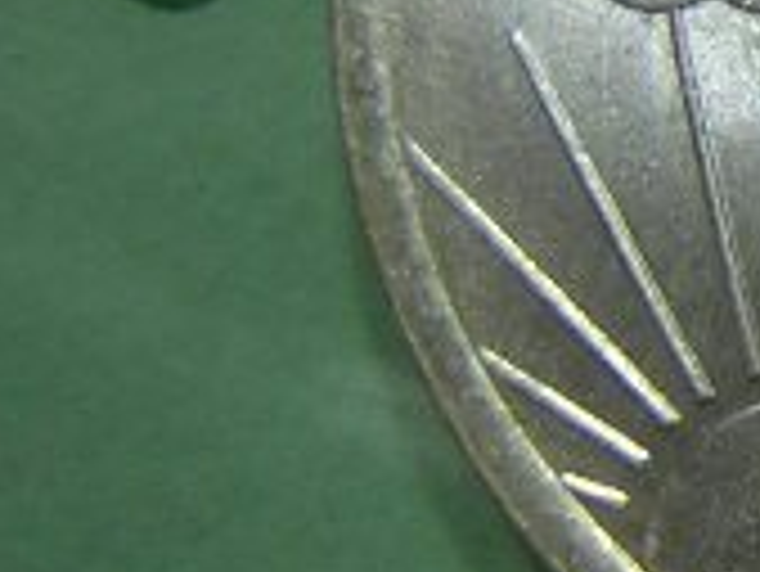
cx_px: 1277
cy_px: 18
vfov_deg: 10.8
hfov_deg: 13.3
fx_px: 2988
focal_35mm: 136
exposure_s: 1/23.2
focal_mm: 4.7
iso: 100
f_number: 2.6
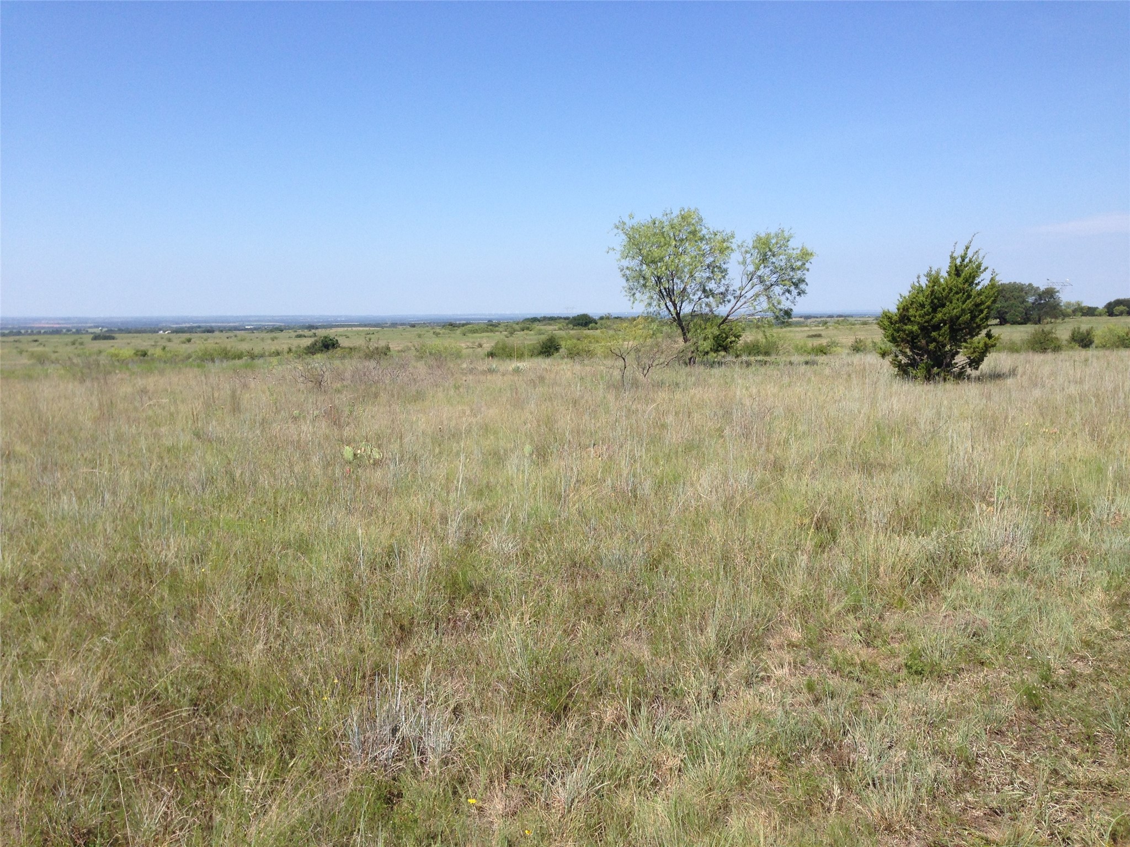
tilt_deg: -3.9
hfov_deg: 55.4
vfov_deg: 42.9
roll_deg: -0.1
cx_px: 565
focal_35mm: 33
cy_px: 424
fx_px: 1077
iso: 50
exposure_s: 1/1506
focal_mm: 4.12
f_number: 2.4
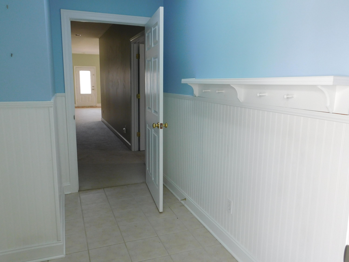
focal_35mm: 28
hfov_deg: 63.4
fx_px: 282
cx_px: 174
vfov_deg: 49.7
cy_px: 131
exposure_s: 1/30
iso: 160
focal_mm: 4.9
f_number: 3.2
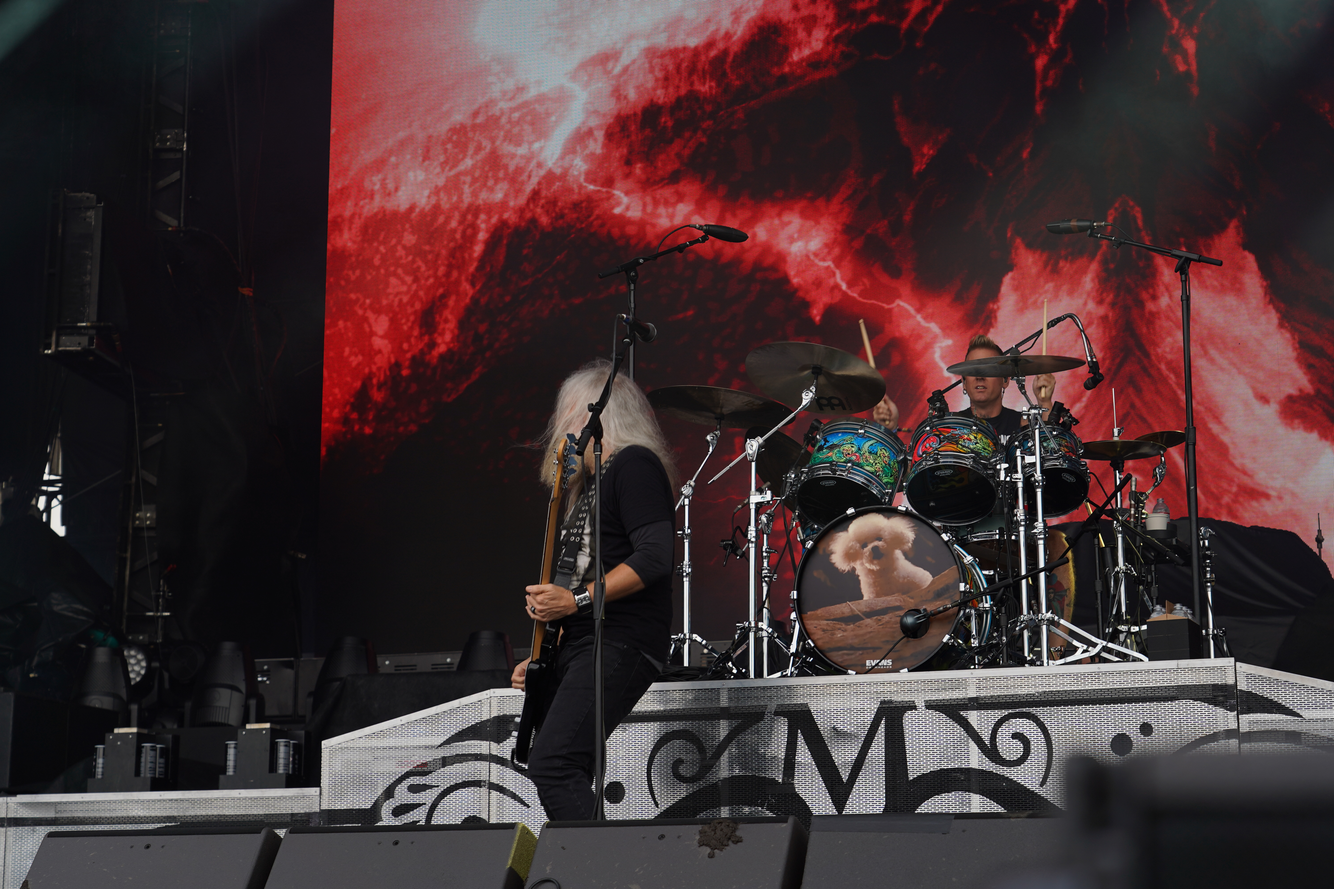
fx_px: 2408
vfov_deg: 20.9
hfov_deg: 31.0
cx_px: 667
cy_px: 444
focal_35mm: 65
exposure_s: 1/160
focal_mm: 65
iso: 100
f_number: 5.6
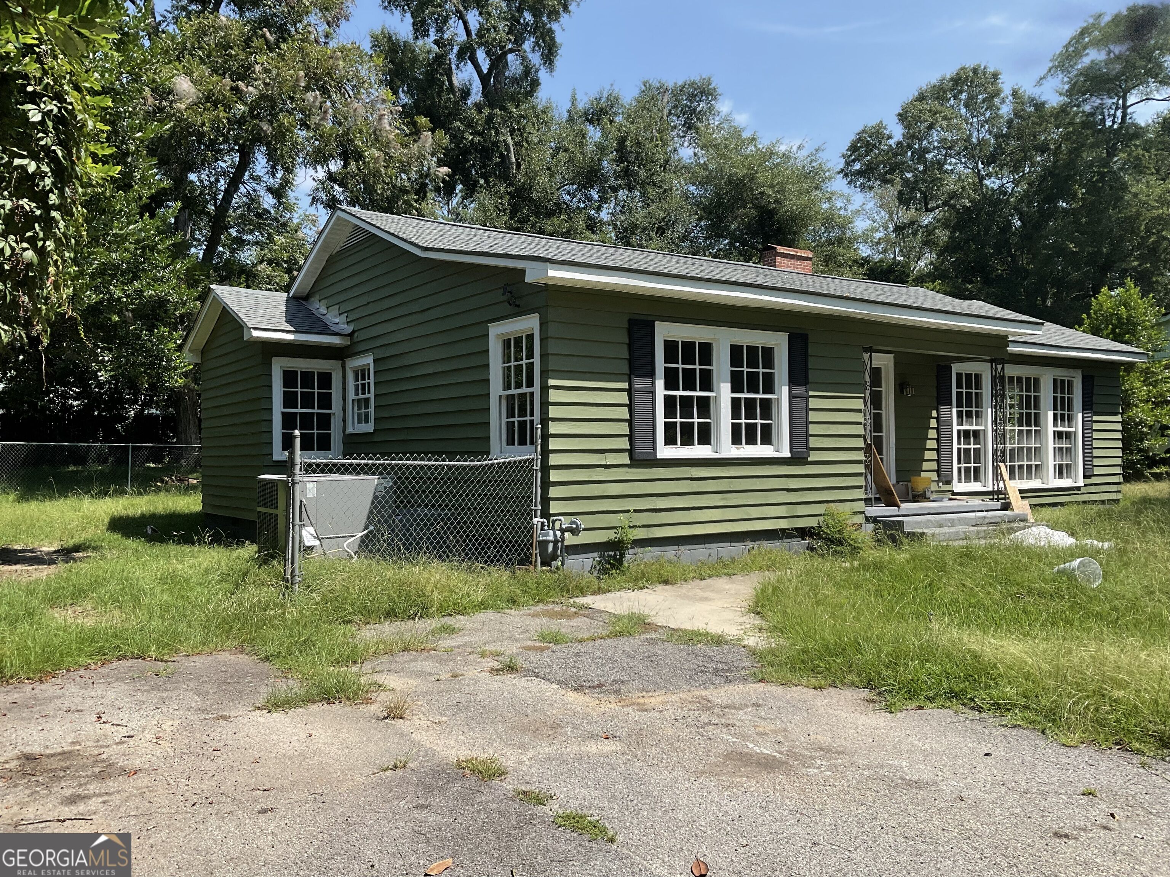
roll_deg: +0.2
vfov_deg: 48.2
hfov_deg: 61.7
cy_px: 438
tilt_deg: +1.7
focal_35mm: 29
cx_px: 585
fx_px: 980
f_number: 1.8
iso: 16
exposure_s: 1/1250
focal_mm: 3
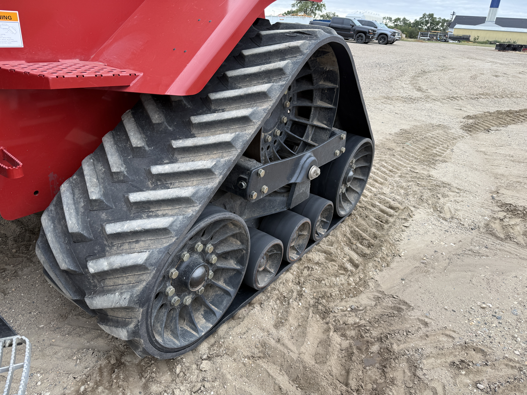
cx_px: 264
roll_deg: -4.6
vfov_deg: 56.8
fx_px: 365
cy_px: 198
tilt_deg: -22.4
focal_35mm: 24
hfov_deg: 71.6
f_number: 1.78
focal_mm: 6.76
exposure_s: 1/150
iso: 64
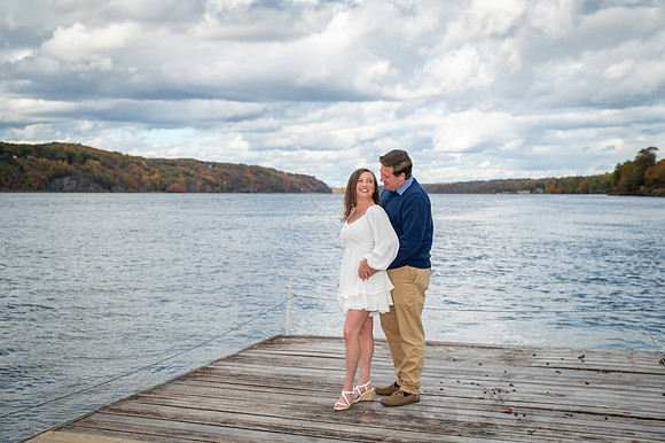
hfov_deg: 43.1
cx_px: 332
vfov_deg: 29.5
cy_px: 222
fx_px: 842
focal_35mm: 46
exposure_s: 1/8000
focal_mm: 45
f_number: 3.5
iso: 1250
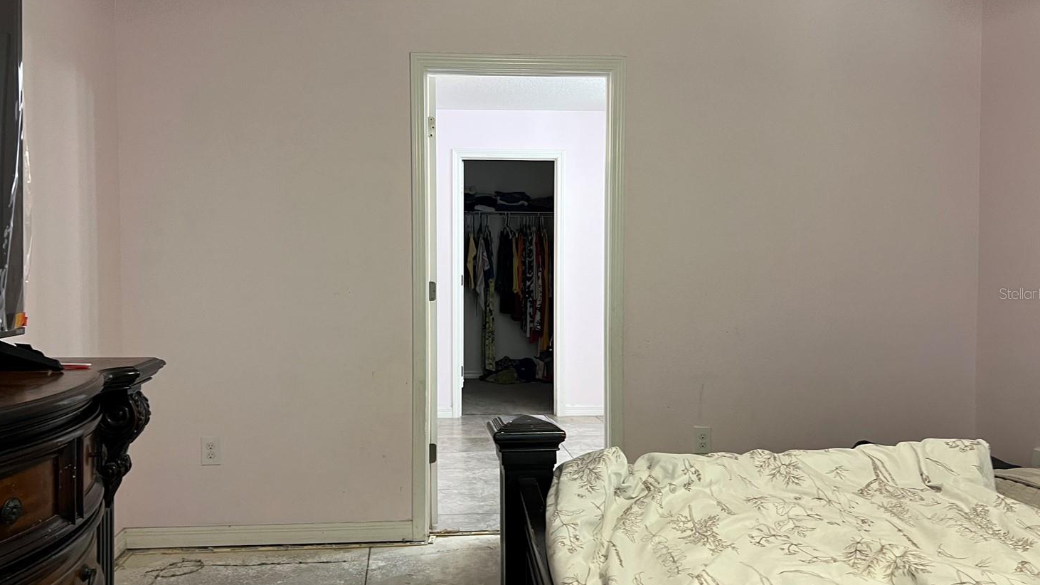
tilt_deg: -3.3
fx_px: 855
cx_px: 497
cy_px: 293
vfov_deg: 37.8
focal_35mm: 31
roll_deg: +0.8
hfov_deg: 62.6
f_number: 1.5
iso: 160
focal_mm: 5.7
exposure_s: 1/60
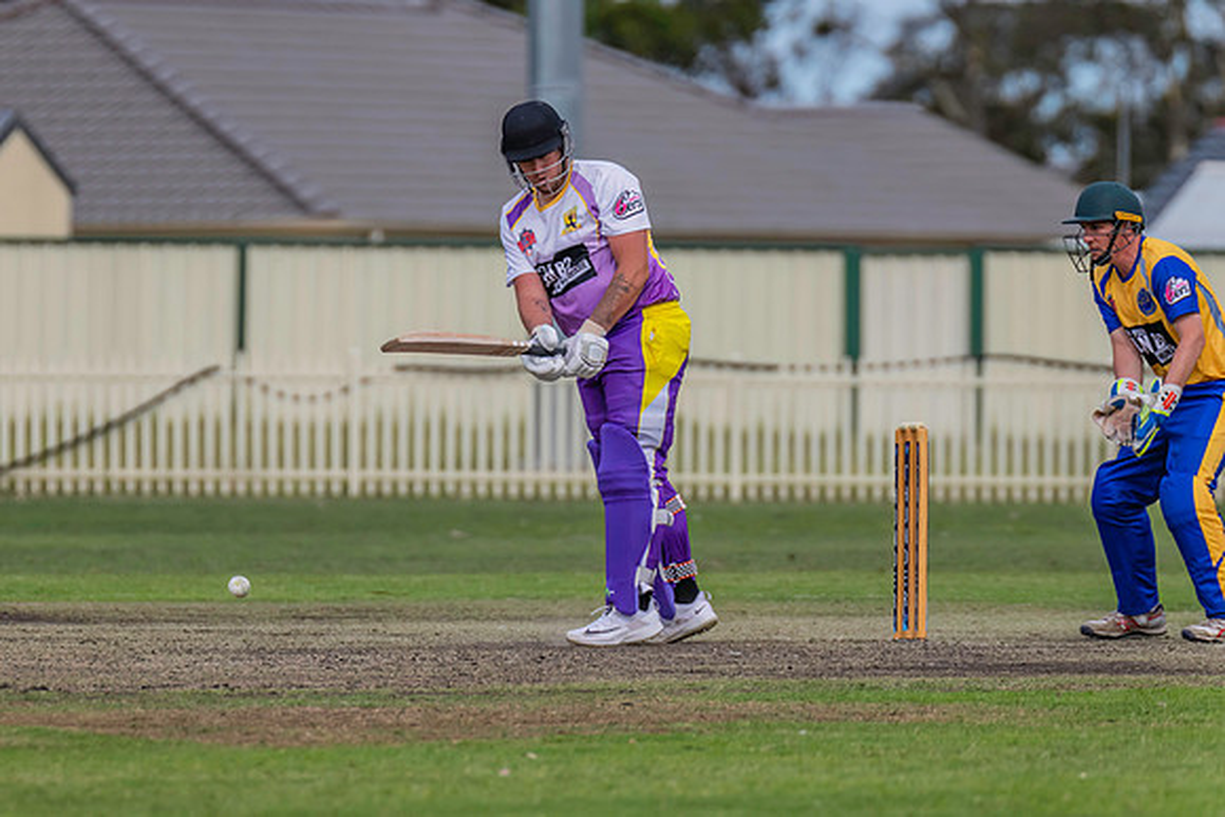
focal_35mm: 571
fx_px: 19430
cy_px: 383
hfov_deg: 3.6
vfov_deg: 2.4
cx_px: 531
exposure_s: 1/2500
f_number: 6.3
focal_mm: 500
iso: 800
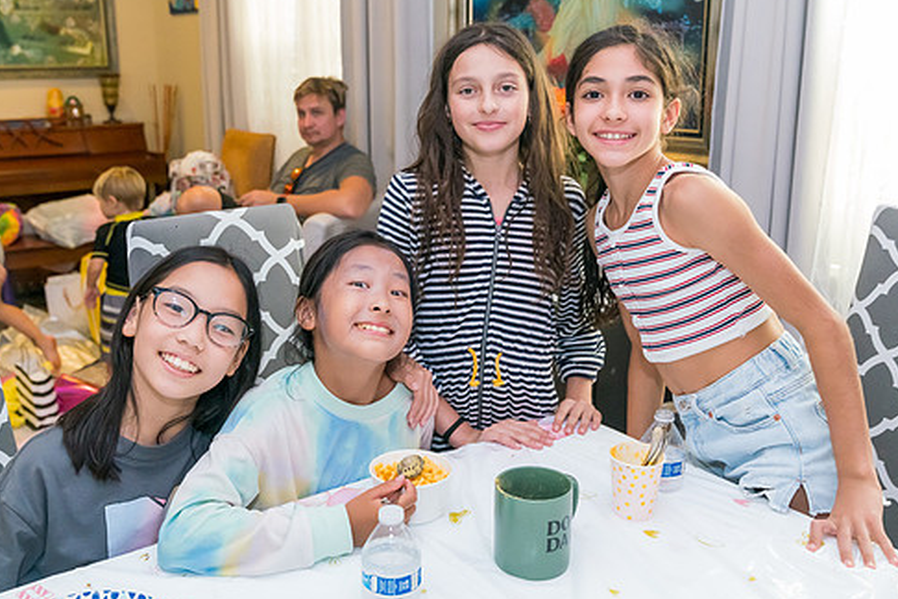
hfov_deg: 51.9
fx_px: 923
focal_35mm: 37
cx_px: 436
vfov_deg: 35.9
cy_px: 271
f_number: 4.5
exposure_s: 1/250
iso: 6400
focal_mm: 31
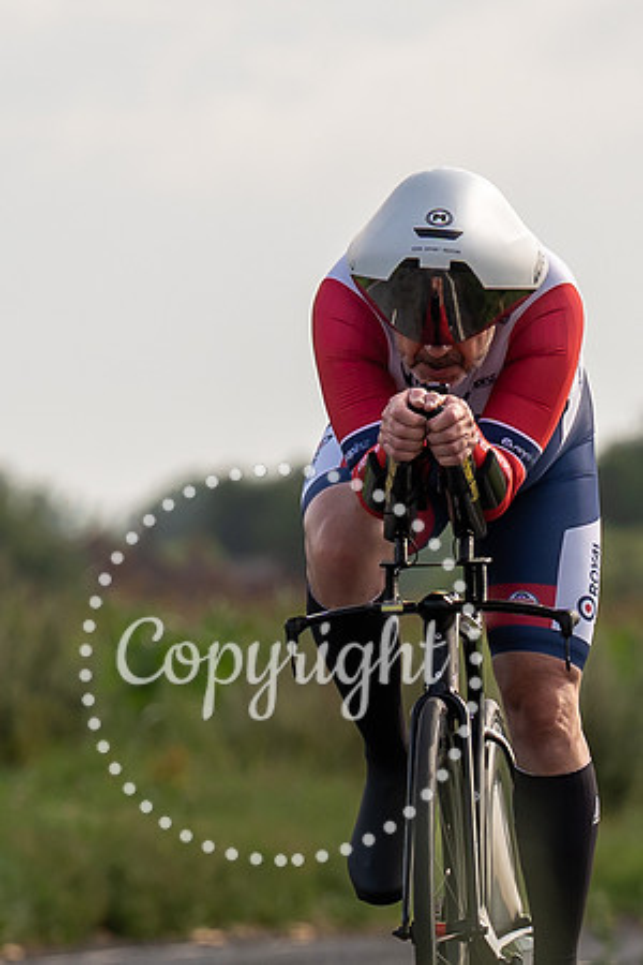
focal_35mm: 890
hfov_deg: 1.5
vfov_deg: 2.3
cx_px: 228
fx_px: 23845
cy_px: 724
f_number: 4
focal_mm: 175
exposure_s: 1/1000
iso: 160
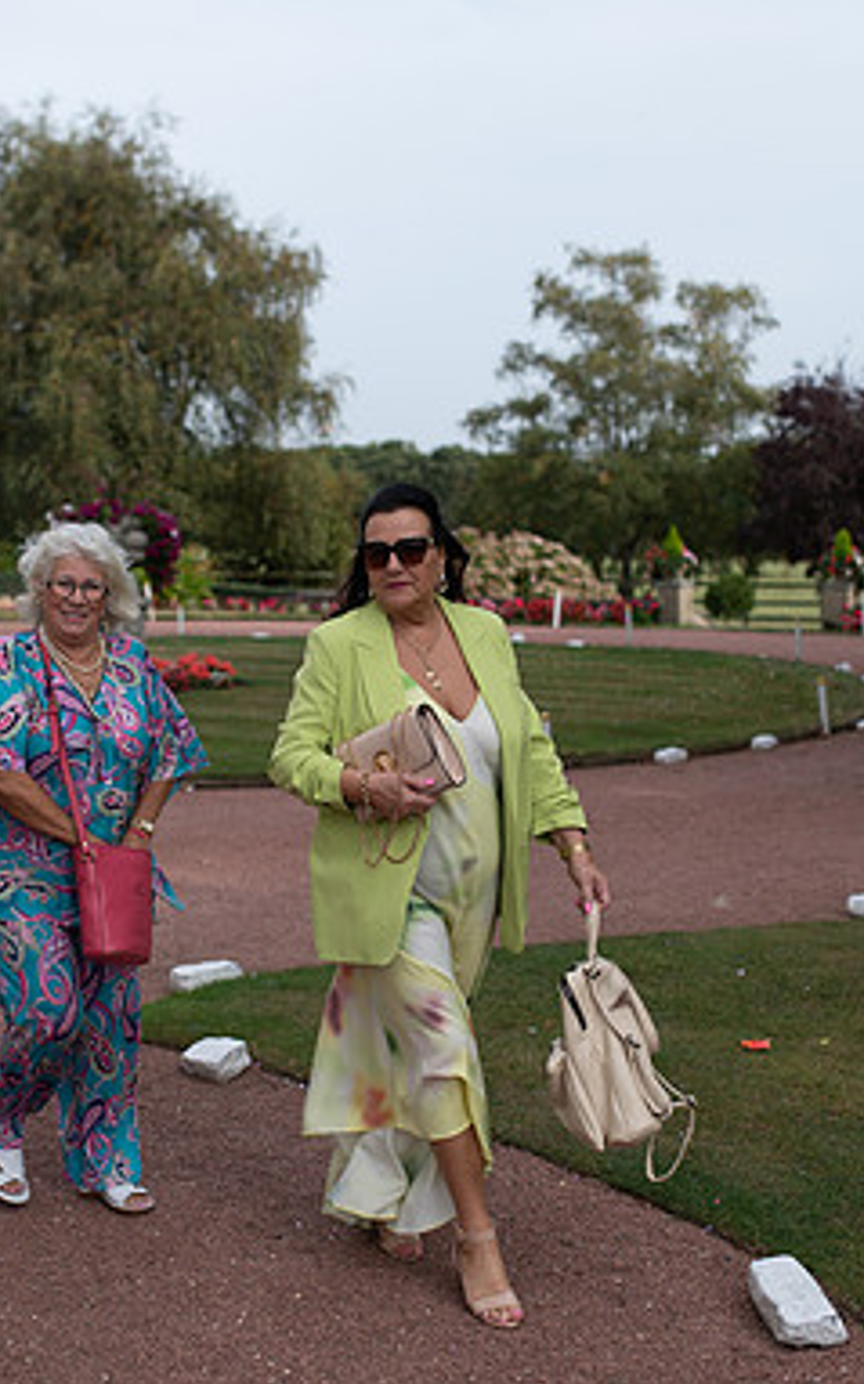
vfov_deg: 37.5
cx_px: 441
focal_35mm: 54
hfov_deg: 23.9
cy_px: 694
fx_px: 2037
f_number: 2.5
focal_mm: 35
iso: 100
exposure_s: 1/2000
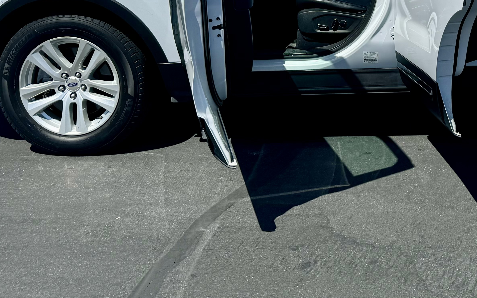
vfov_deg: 19.8
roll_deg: -0.7
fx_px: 793
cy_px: -75
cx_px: 458
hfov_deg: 31.4
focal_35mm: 61
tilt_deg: -7.7
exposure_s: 1/7092
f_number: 1.78
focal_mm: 6.76
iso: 80
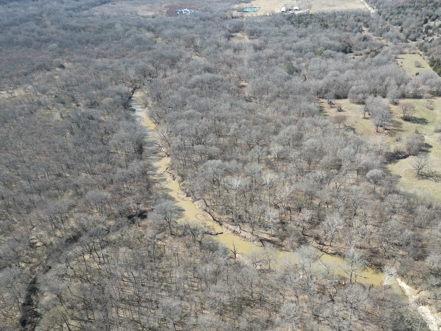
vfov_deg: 46.6
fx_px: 382
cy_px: 191
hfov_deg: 59.5
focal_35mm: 30
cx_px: 264
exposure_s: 1/1000
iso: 100
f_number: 1.7
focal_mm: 6.72
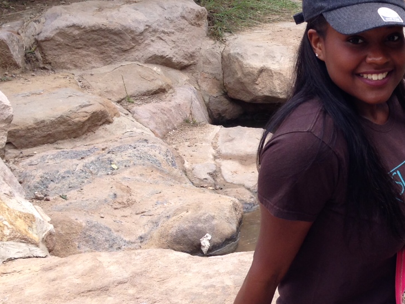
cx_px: 414
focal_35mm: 74
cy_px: 145
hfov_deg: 25.0
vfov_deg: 19.9
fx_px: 866
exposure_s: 1/309
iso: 50
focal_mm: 4.13
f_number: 2.4
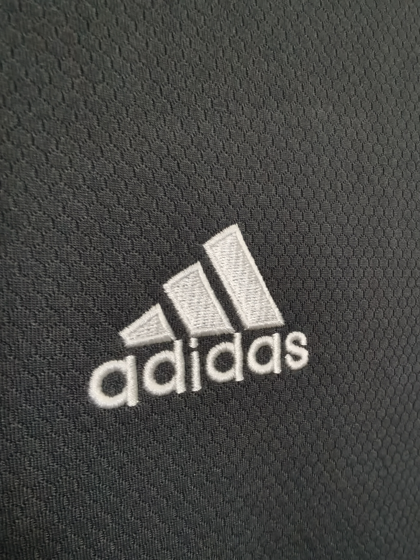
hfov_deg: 51.4
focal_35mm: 27
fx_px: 437
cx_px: 210
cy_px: 280
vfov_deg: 65.3
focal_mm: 2.26
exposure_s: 1/25
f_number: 2.2
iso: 640
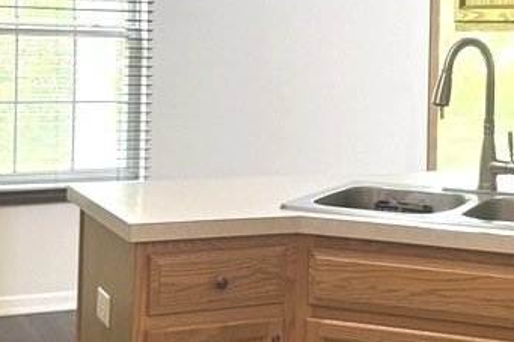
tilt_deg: -0.3
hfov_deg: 25.3
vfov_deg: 17.1
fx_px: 1127
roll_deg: -1.5
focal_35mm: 79
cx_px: 401
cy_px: 59
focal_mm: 6.76
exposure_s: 1/60
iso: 250
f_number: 1.78
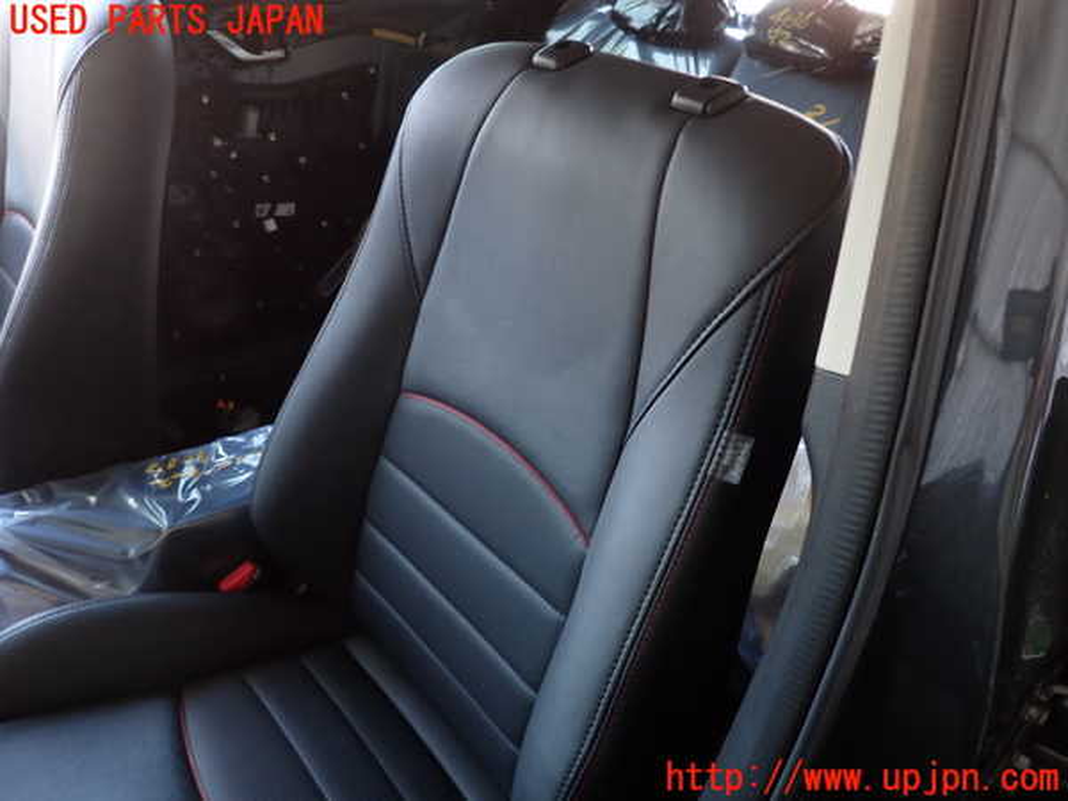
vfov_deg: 54.9
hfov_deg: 69.4
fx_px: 771
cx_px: 534
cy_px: 400
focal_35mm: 25
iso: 200
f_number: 2
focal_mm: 4.5
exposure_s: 1/50
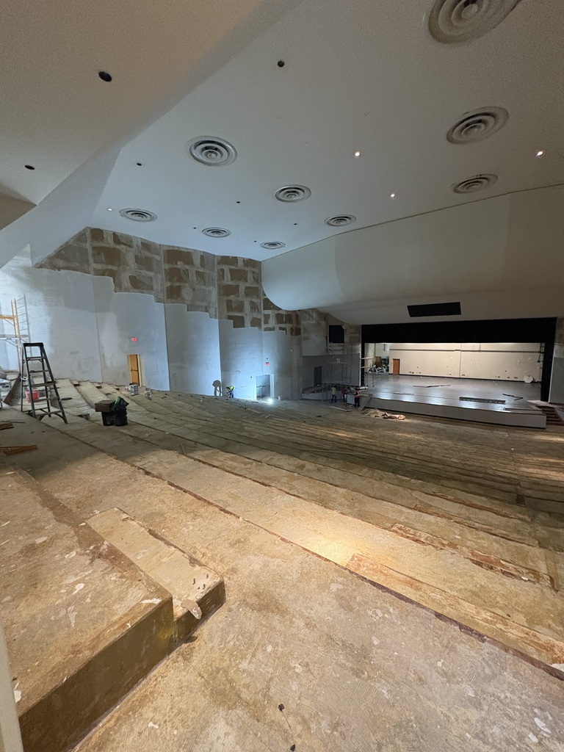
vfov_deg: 102.1
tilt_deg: -7.8
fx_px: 304
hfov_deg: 85.7
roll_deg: +1.9
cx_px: 282
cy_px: 376
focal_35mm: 14
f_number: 2.2
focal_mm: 2.22
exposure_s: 1/60
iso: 800
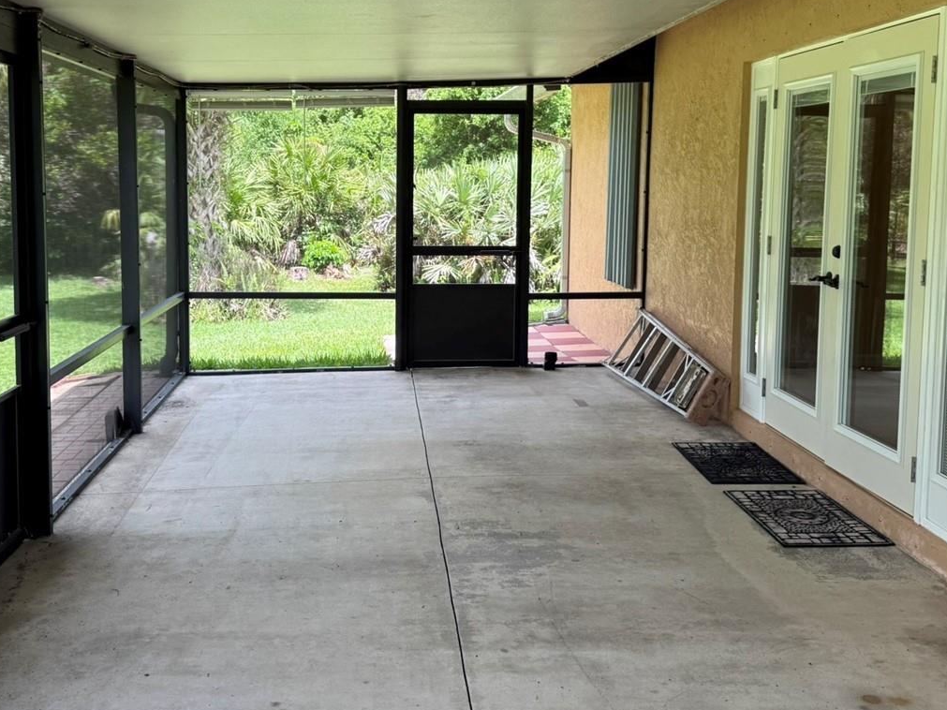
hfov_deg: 48.9
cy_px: 267
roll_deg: -1.2
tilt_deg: -4.3
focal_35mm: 38
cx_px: 422
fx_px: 1039
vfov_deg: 37.5
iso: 80
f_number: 1.78
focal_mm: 6.76
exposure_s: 1/517
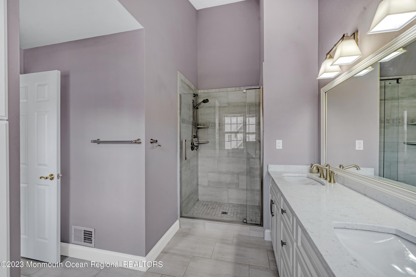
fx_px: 162
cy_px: 138
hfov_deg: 104.2
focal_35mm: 14
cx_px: 208
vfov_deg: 81.2
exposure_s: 1/15
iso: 100
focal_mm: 14
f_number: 8
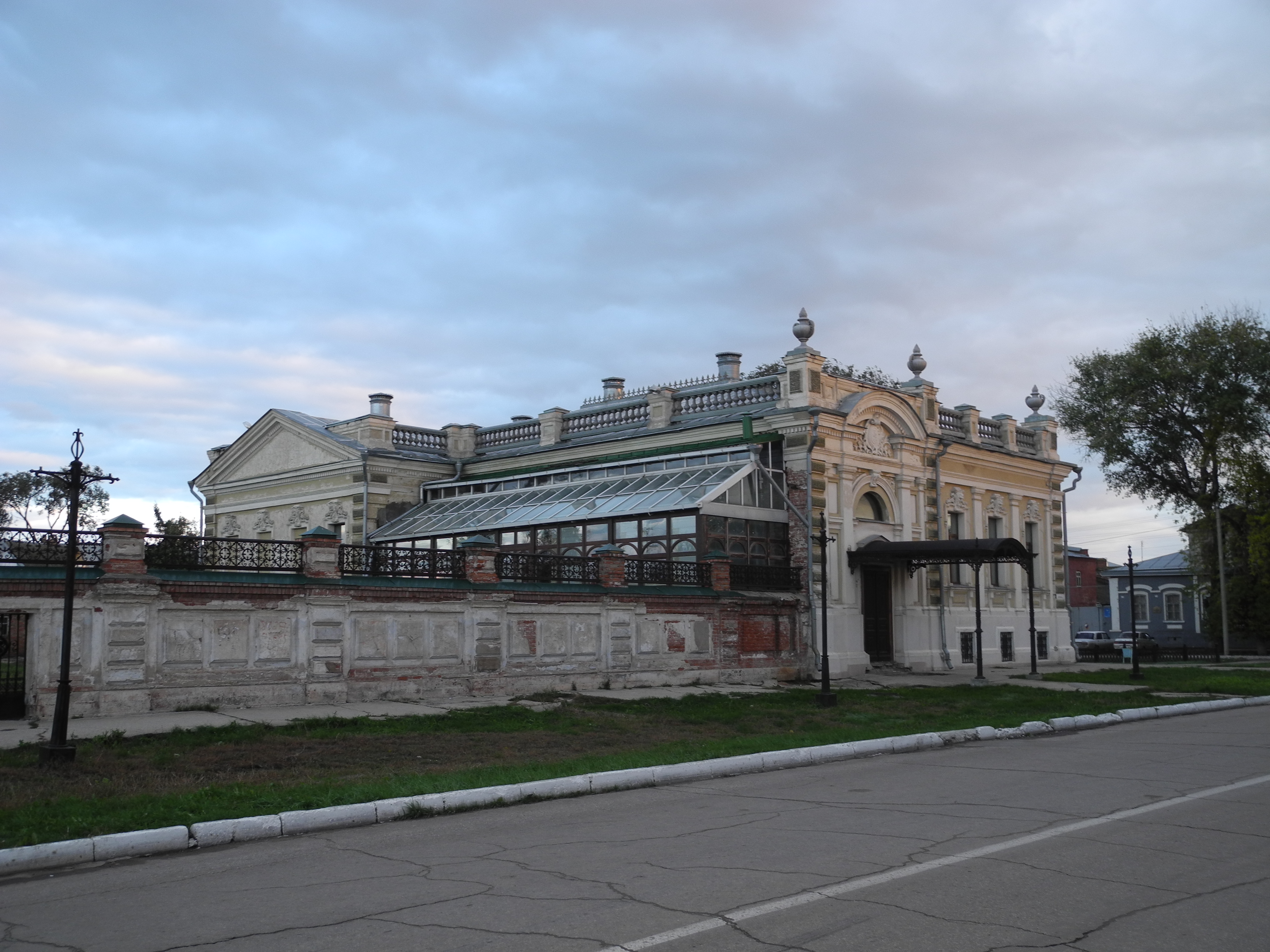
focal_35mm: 35
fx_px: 1284
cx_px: 635
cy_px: 476
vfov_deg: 40.7
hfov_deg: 52.6
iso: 100
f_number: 3.2
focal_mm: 7.4
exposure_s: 1/42.8
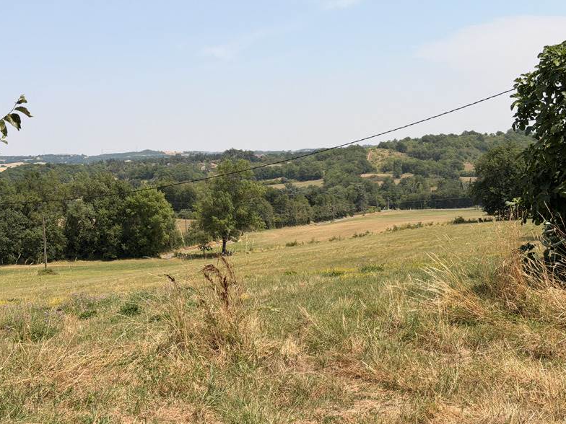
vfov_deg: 29.7
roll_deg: +2.0
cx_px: 285
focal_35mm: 49
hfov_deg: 38.9
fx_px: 801
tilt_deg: -4.5
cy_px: 215
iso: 64
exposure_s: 1/5208
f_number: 1.78
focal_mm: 6.76
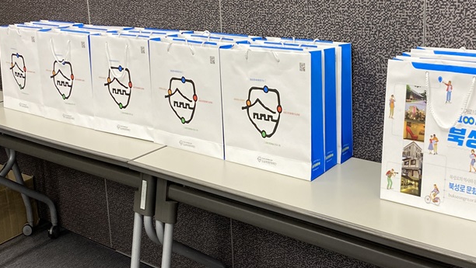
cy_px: 134
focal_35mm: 37
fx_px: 467
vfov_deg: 32.0
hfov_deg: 53.7
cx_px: 280
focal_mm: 4.25
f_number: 1.8
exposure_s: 1/120
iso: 100
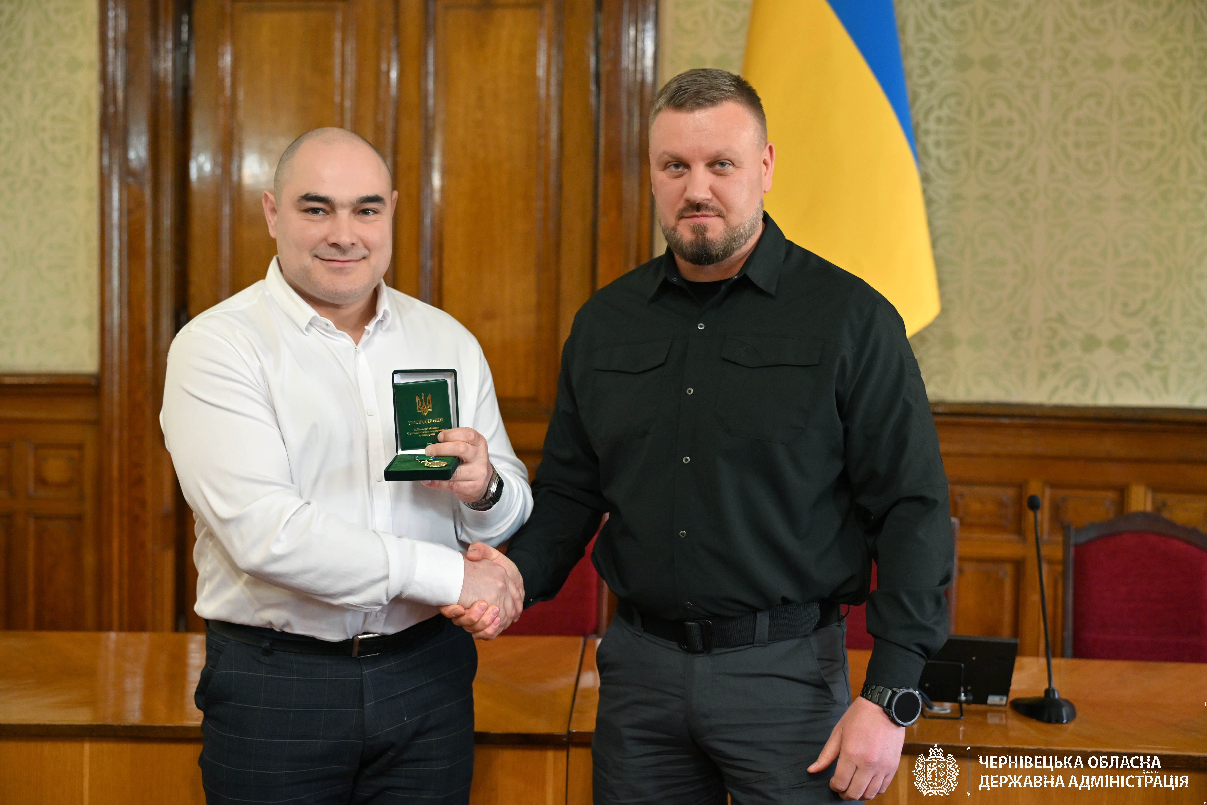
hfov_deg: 42.7
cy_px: 402
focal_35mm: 46
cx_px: 604
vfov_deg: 29.2
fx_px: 1542
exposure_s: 1/250
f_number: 2.8
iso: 2000
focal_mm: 46
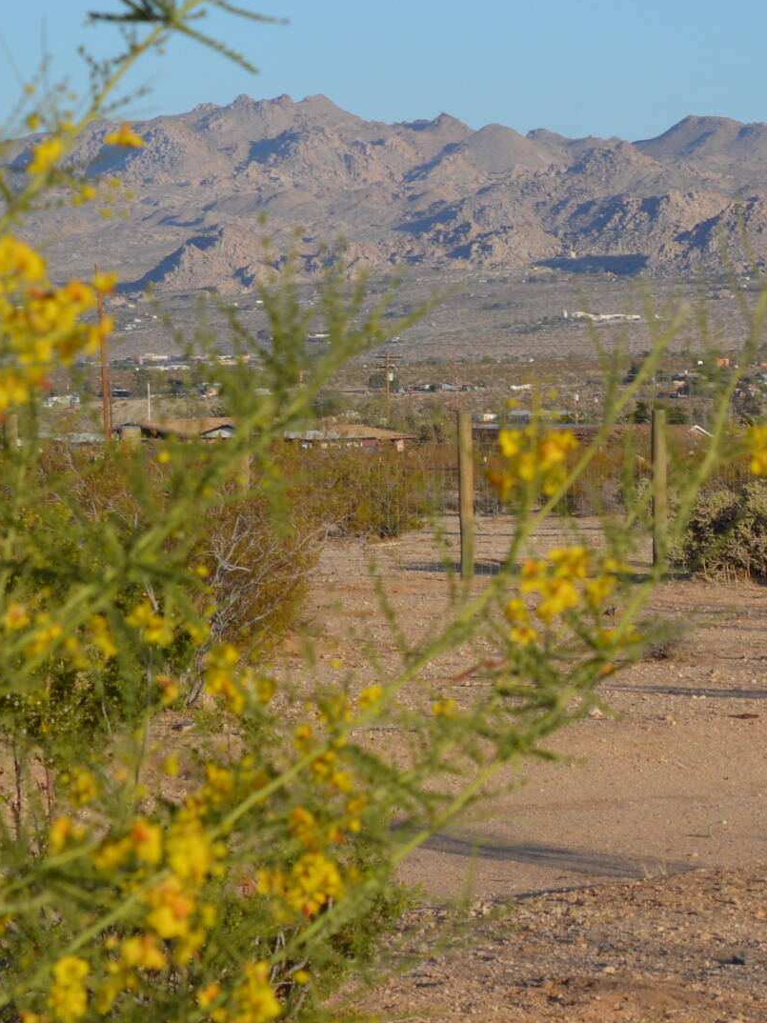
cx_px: 732
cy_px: 358
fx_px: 4758
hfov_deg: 9.2
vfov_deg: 12.3
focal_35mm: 161
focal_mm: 40
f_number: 8
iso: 100
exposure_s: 1/250
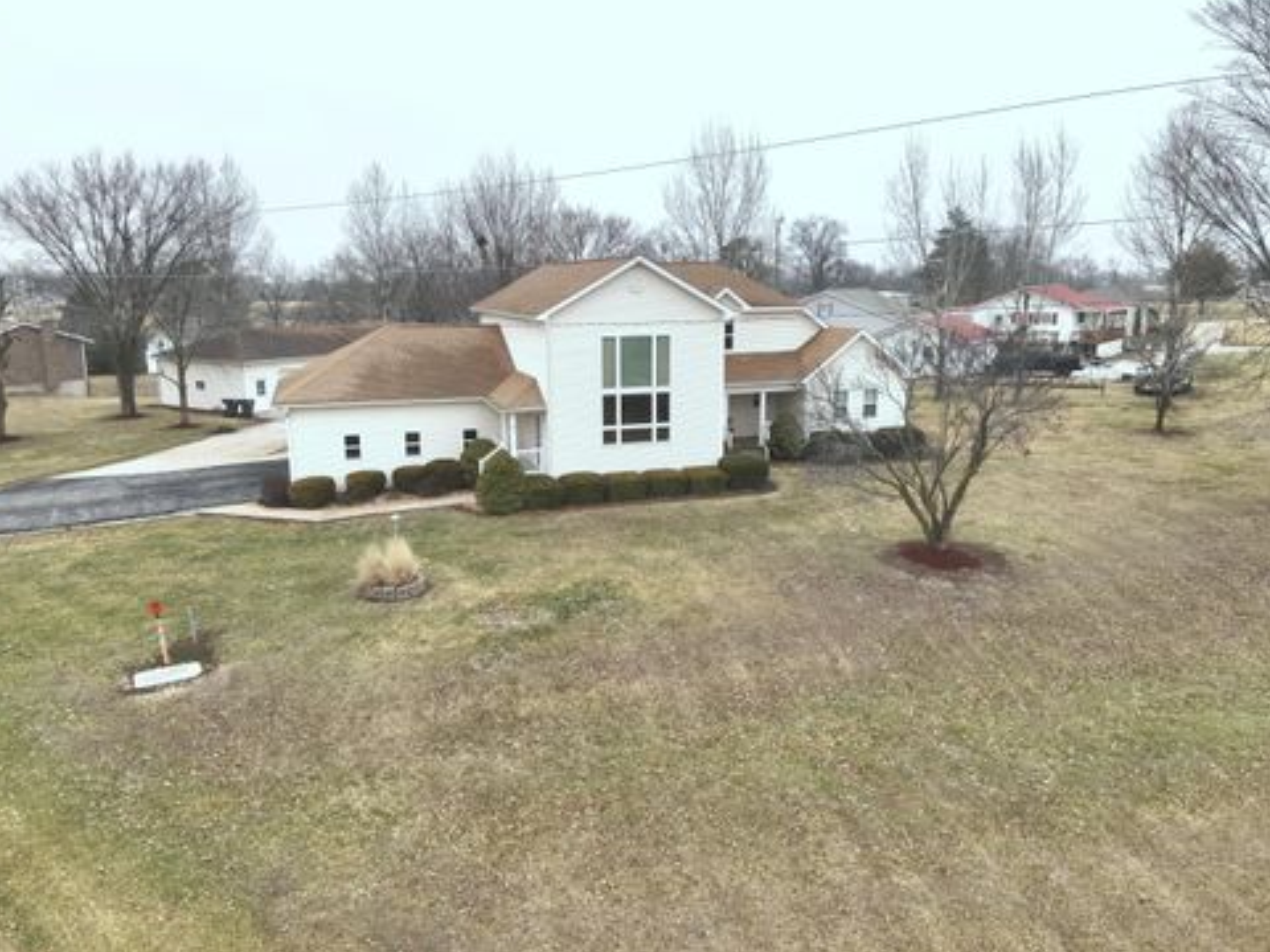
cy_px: 459
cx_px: 630
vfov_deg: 54.9
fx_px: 917
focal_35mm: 25
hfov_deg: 69.4
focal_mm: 4.4
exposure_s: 1/320
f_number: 2.8
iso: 100
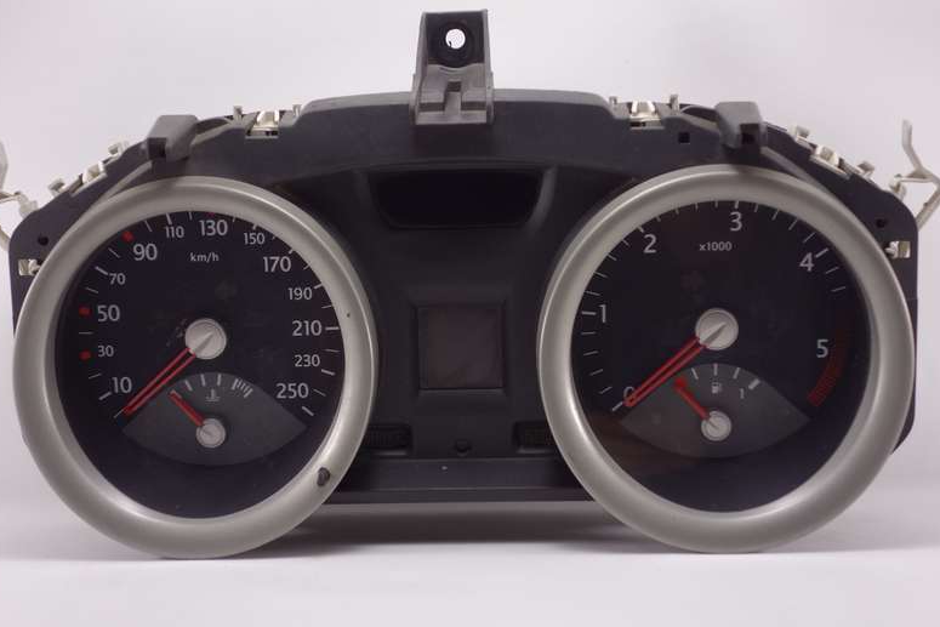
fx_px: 1436
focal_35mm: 55
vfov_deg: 24.6
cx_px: 460
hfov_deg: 36.2
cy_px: 311
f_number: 3.5
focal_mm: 19.31
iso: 160
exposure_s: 1/60
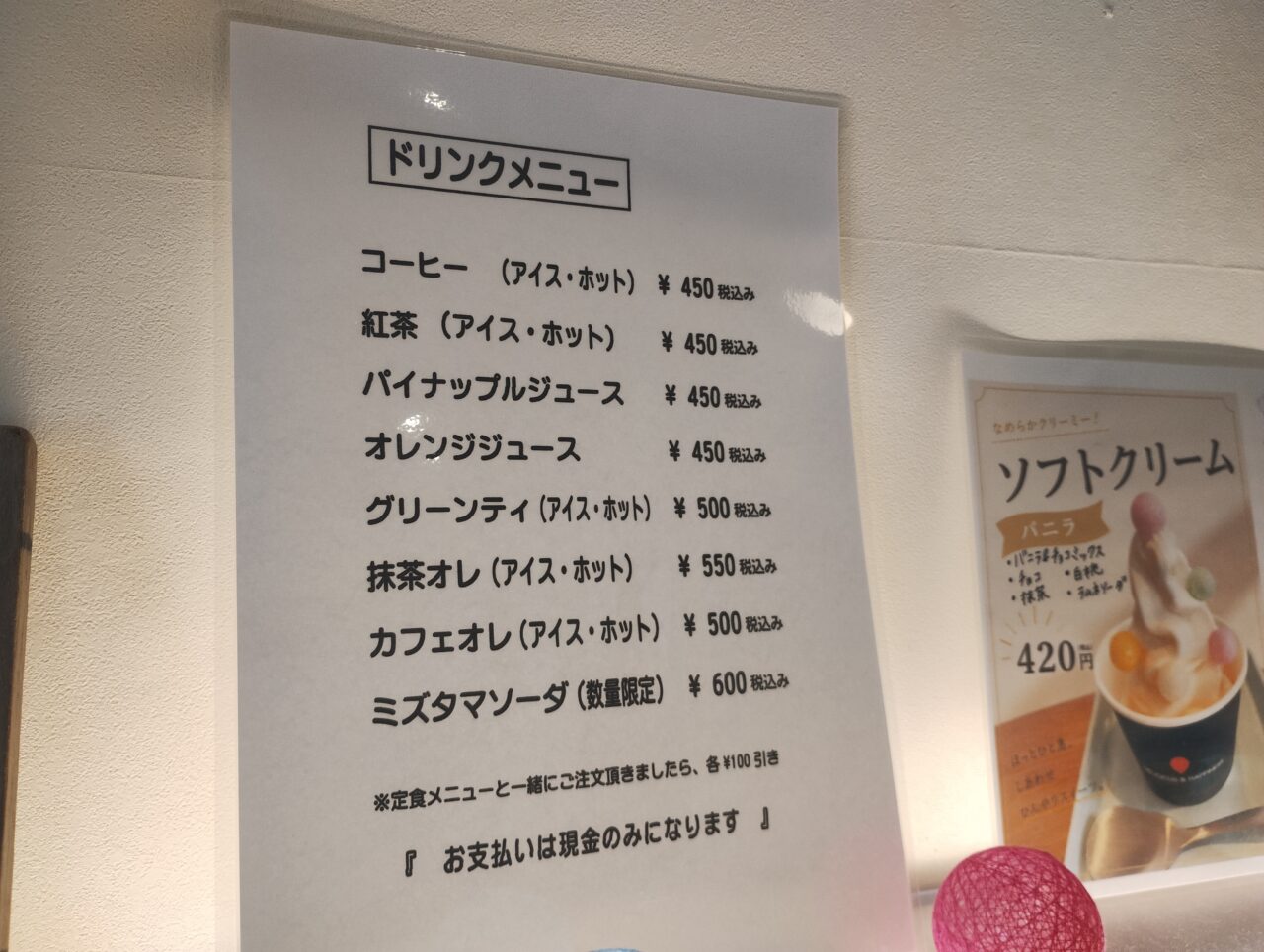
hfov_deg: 63.4
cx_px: 632
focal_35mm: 28
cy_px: 476
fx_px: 1024
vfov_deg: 49.9
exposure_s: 1/60
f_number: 1.8
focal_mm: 4.27
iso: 350
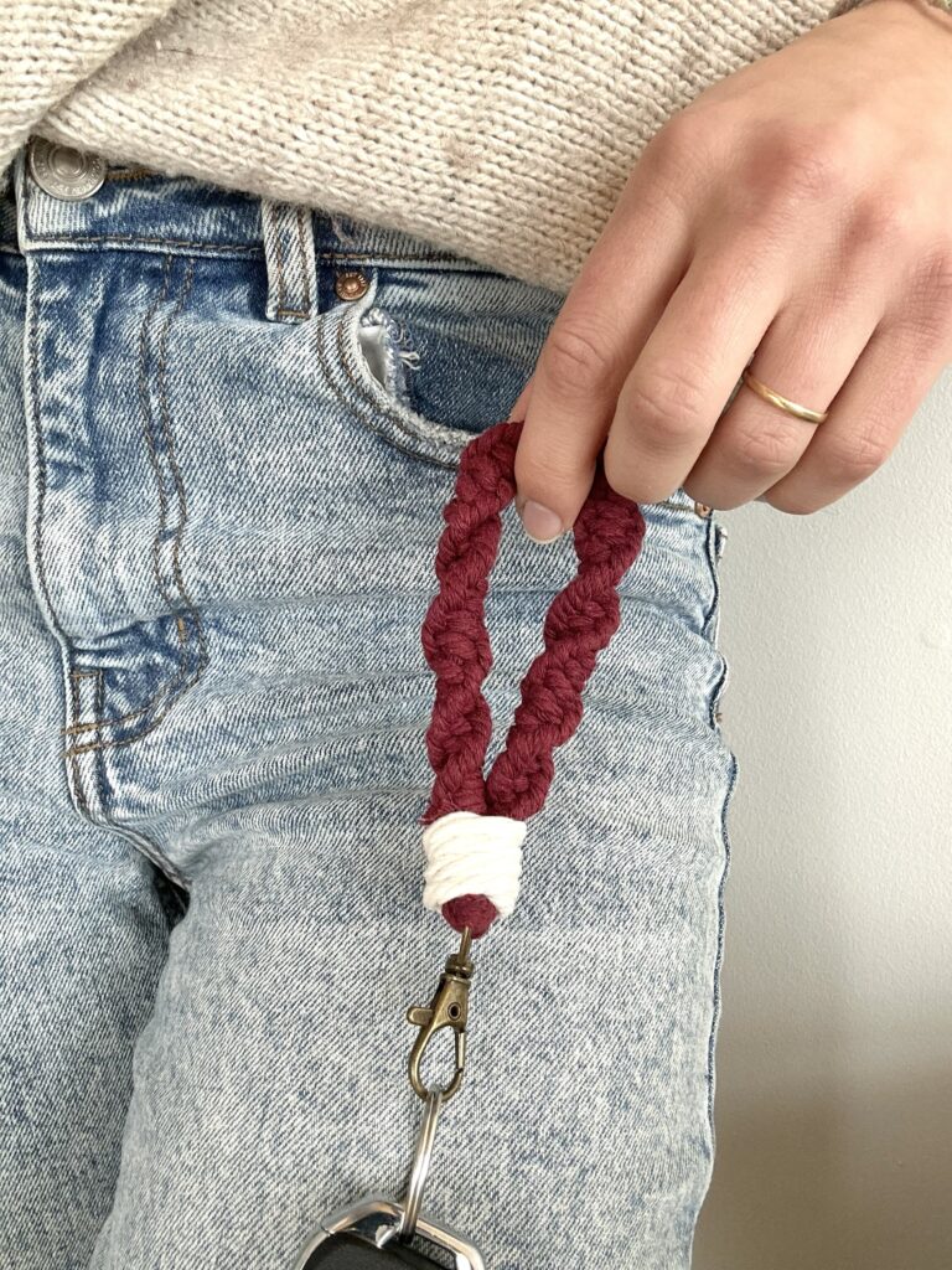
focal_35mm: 30
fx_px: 1100
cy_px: 635
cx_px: 476
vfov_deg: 60.0
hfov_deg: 46.8
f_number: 1.9
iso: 80
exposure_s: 1/60
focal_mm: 2.69
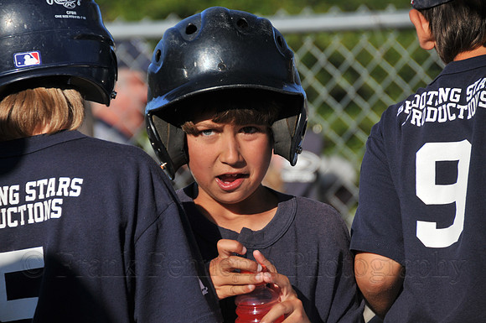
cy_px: 162
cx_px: 243
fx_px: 3438
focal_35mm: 255
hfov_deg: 8.1
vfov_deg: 5.4
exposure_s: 1/500
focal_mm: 170
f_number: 5.6
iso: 200
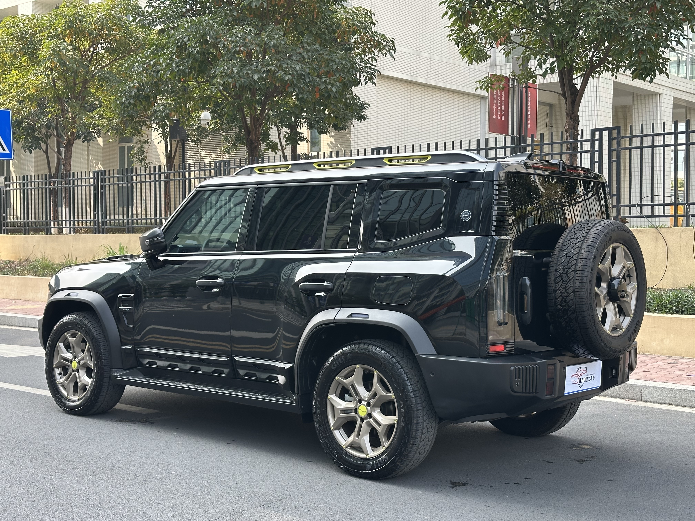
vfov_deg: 30.3
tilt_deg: -1.6
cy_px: 260
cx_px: 348
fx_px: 964
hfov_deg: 39.7
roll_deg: -0.8
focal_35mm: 48
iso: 64
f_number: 1.78
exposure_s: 1/564
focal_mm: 6.86
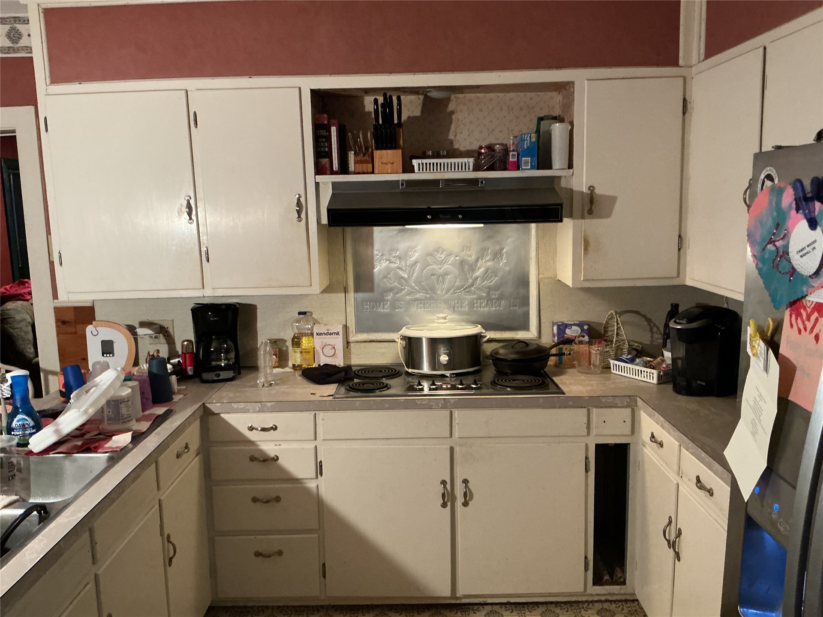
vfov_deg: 48.2
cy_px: 308
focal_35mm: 29
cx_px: 412
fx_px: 689
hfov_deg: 61.7
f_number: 1.8
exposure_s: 1/30
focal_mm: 3
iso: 320
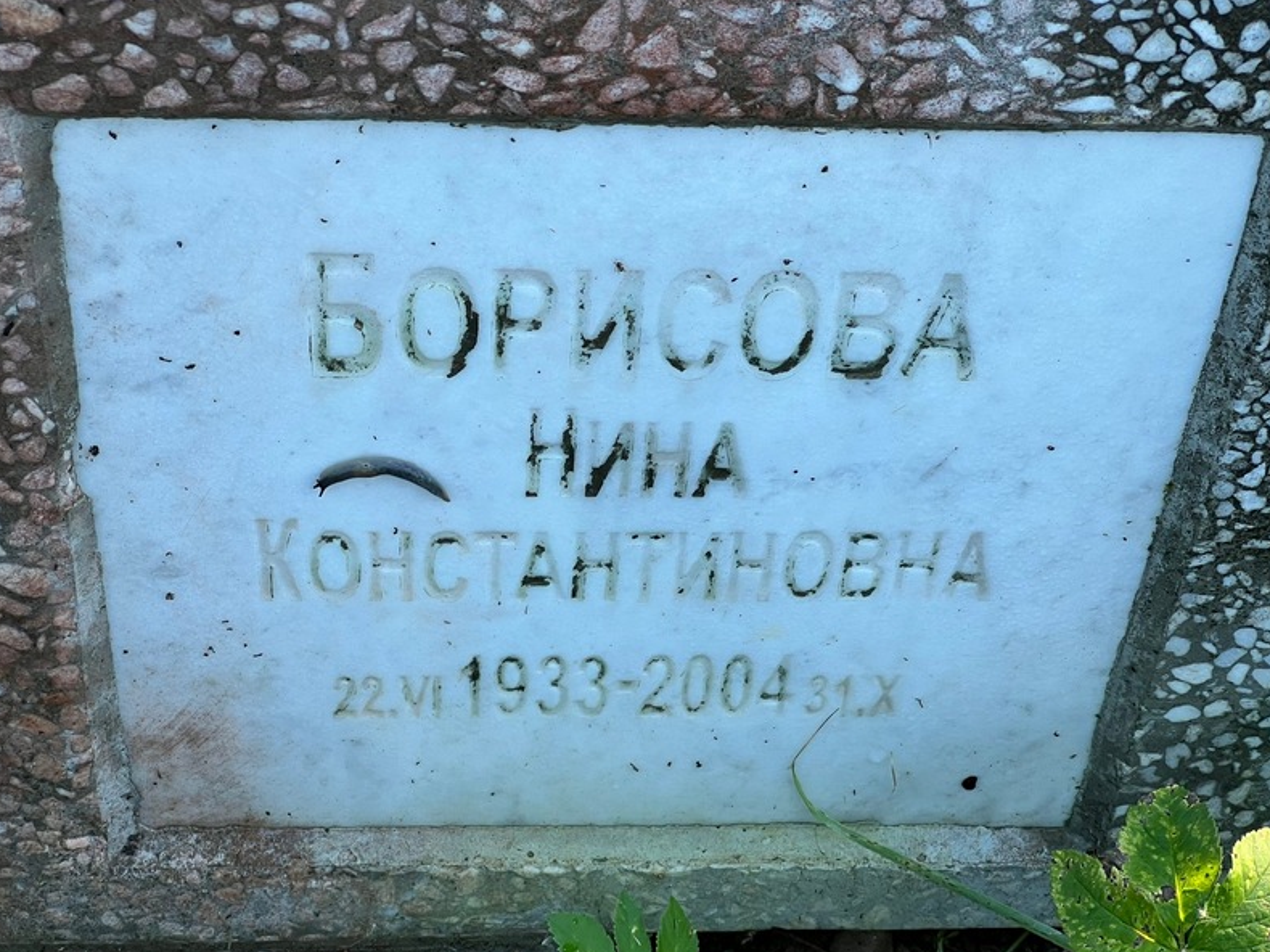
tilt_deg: -48.4
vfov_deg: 18.9
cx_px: 635
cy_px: 479
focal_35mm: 78
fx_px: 2861
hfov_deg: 25.0
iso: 64
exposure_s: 1/99
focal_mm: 9
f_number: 2.8
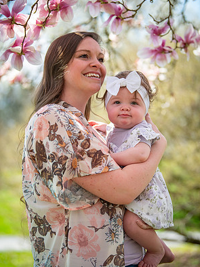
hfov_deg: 16.4
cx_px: 99
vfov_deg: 21.8
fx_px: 694
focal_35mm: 90
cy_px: 128
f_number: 2.8
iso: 320
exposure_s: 1/1600
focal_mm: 82
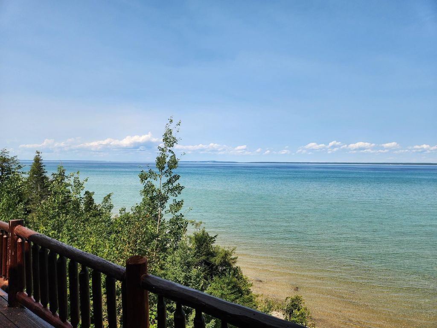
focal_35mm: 23
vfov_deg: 58.9
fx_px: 290
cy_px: 164
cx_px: 218
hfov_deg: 73.9
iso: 20
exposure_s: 1/2246
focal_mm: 5.4
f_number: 1.8
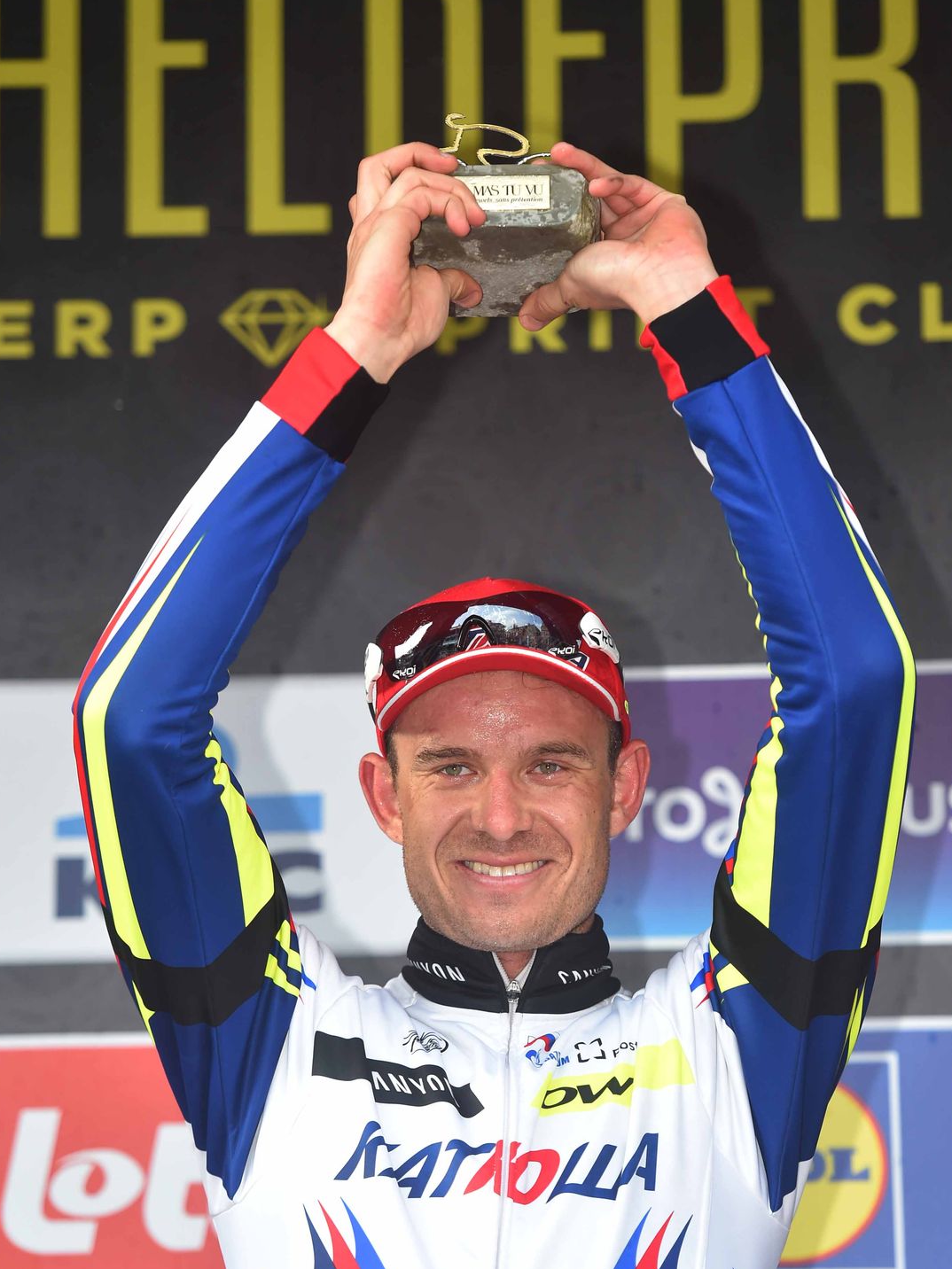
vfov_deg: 9.9
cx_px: 483
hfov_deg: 7.4
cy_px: 716
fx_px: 7334
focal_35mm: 200
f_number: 3.2
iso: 640
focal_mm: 155
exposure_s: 1/640
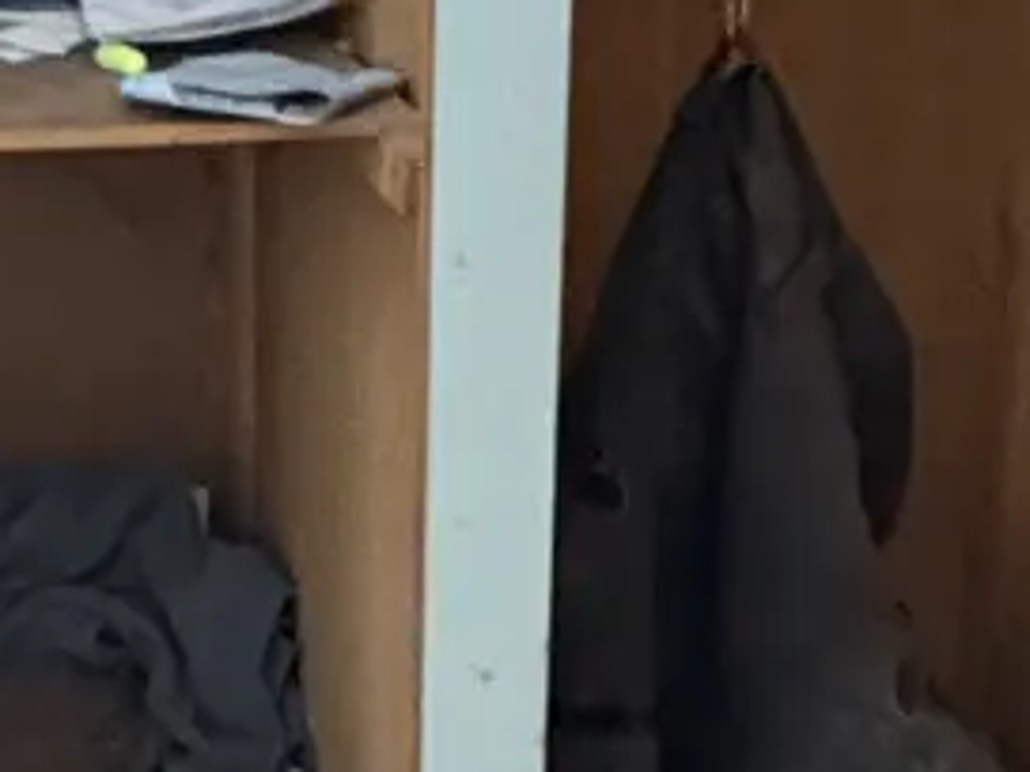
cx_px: 364
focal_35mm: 99
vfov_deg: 14.8
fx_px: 2946
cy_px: 658
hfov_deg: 19.8
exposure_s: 1/36
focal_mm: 2.22
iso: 1000
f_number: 2.2
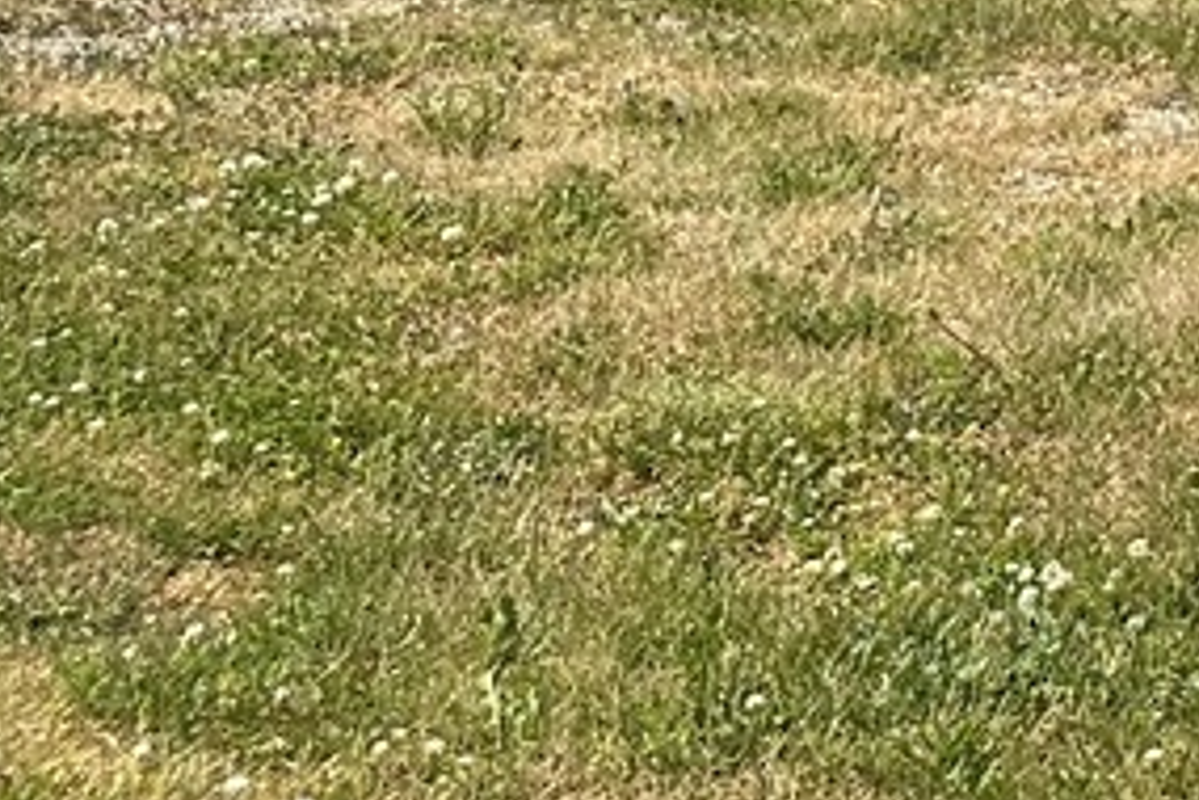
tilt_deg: +4.0
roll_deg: -2.8
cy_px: -1204
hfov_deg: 12.4
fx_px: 4196
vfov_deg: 9.5
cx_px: 2991
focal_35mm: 126
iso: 80
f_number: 1.78
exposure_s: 1/3717
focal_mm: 6.86
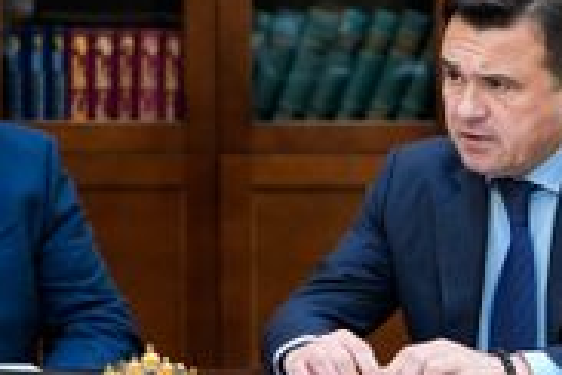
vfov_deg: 5.1
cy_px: 83
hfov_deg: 7.7
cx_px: 527
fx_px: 4183
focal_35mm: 268
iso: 800
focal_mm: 70
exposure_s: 1/100
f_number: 2.8
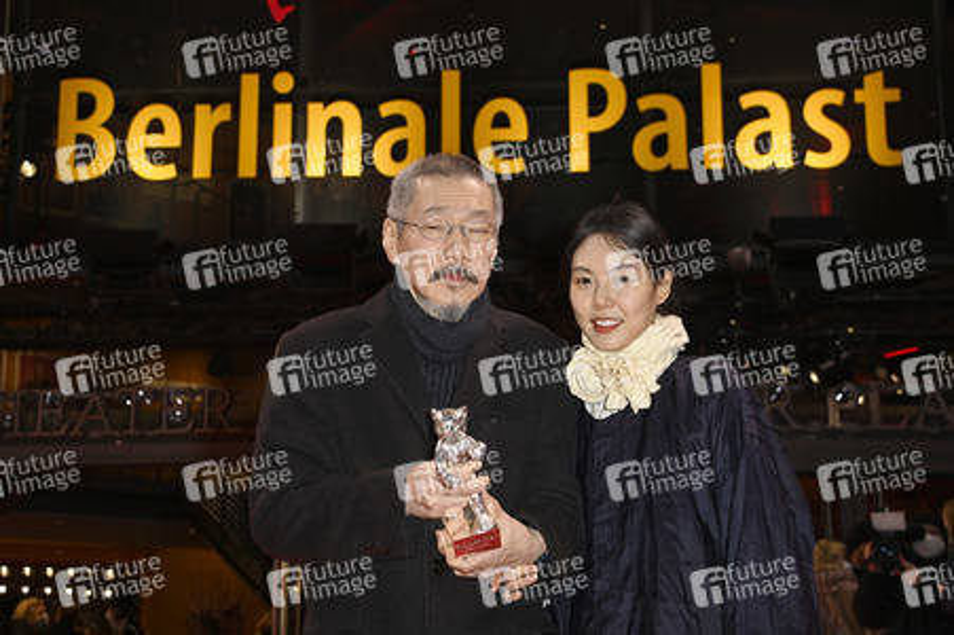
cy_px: 318
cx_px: 477
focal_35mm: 55
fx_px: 1456
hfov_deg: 36.3
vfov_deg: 24.6
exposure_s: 1/250
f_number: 5.6
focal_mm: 55
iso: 1250
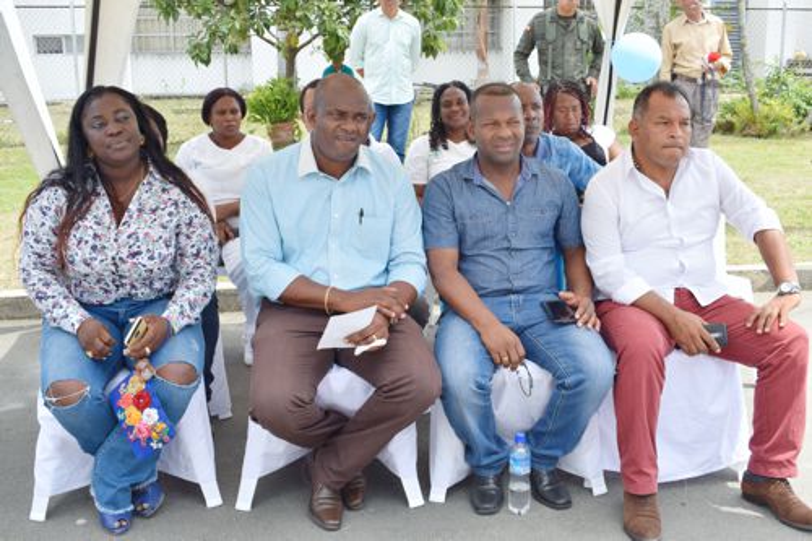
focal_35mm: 40
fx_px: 913
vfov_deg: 33.0
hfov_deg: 47.9
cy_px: 270
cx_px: 406
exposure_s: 1/250
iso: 200
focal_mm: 27
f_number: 8
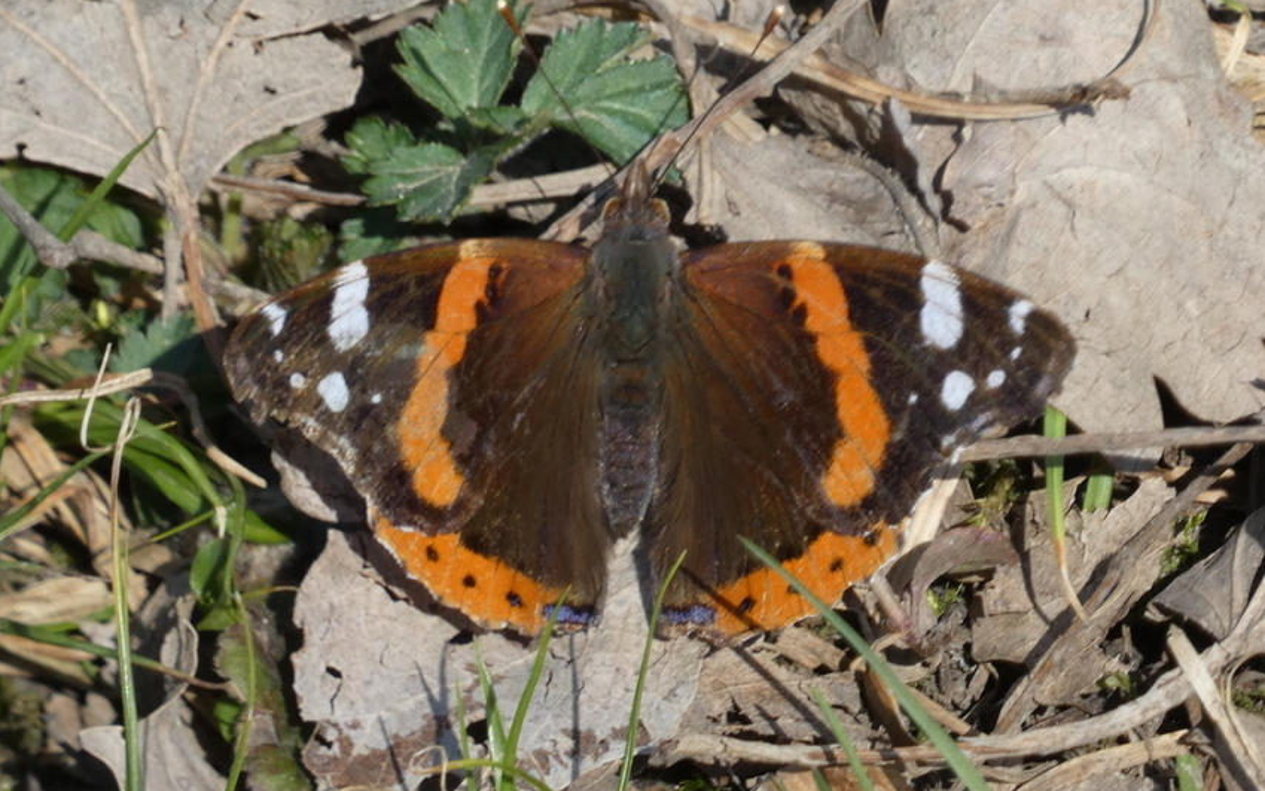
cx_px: 633
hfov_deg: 2.6
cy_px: 353
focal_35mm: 805
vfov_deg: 1.6
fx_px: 27749
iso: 100
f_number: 5.6
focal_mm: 135.6
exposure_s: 1/100
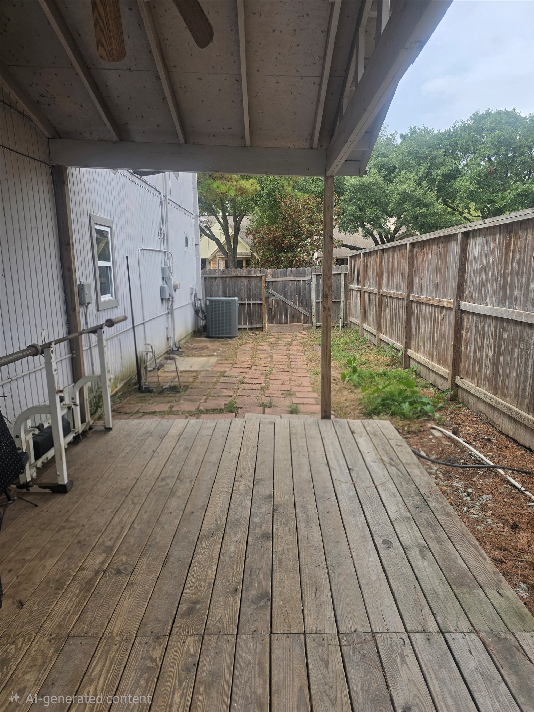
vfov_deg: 73.9
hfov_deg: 58.9
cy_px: 356
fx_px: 473
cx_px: 267
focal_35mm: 23
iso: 12
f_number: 1.7
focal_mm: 6.3
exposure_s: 1/370
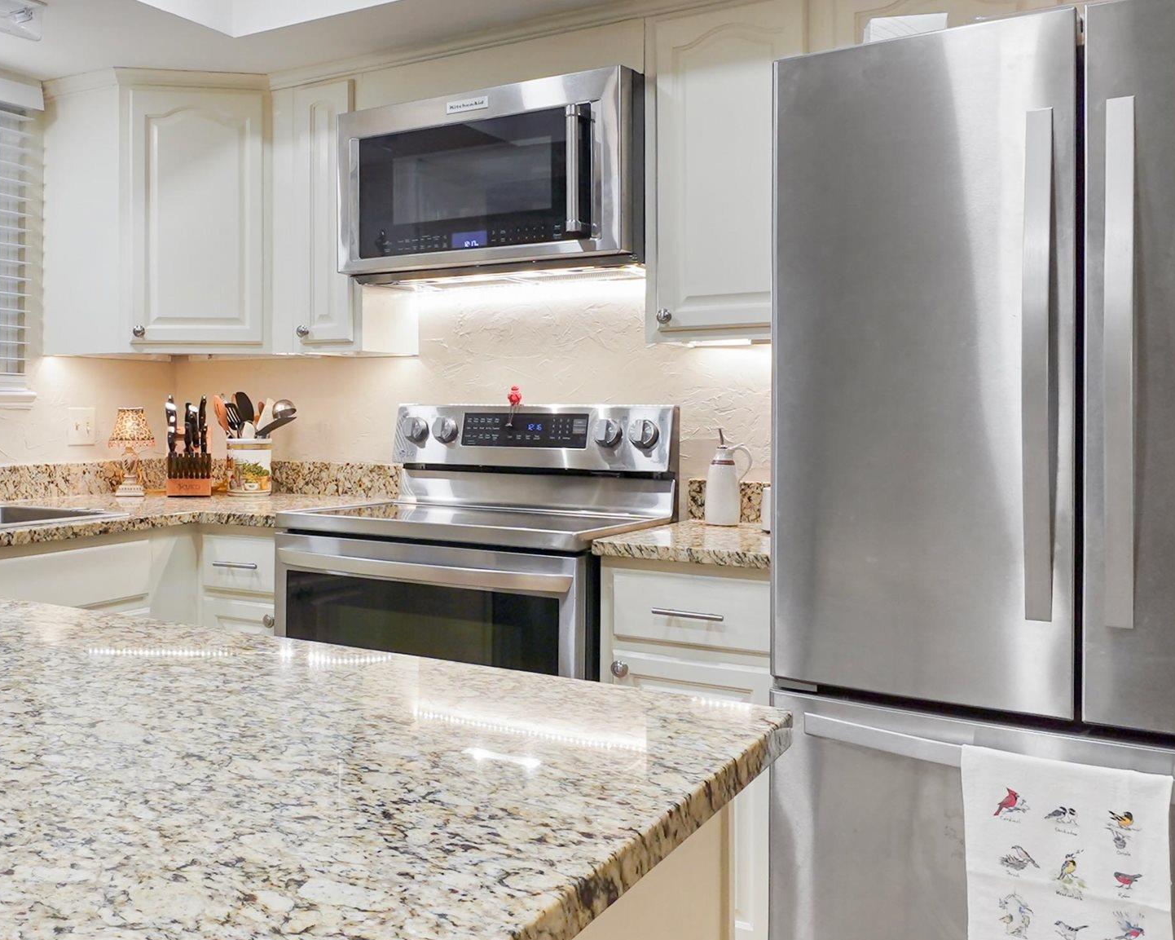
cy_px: 391
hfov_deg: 52.7
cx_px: 266
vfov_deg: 45.6
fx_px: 1113
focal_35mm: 32
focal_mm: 11
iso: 200
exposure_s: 1/6
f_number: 10
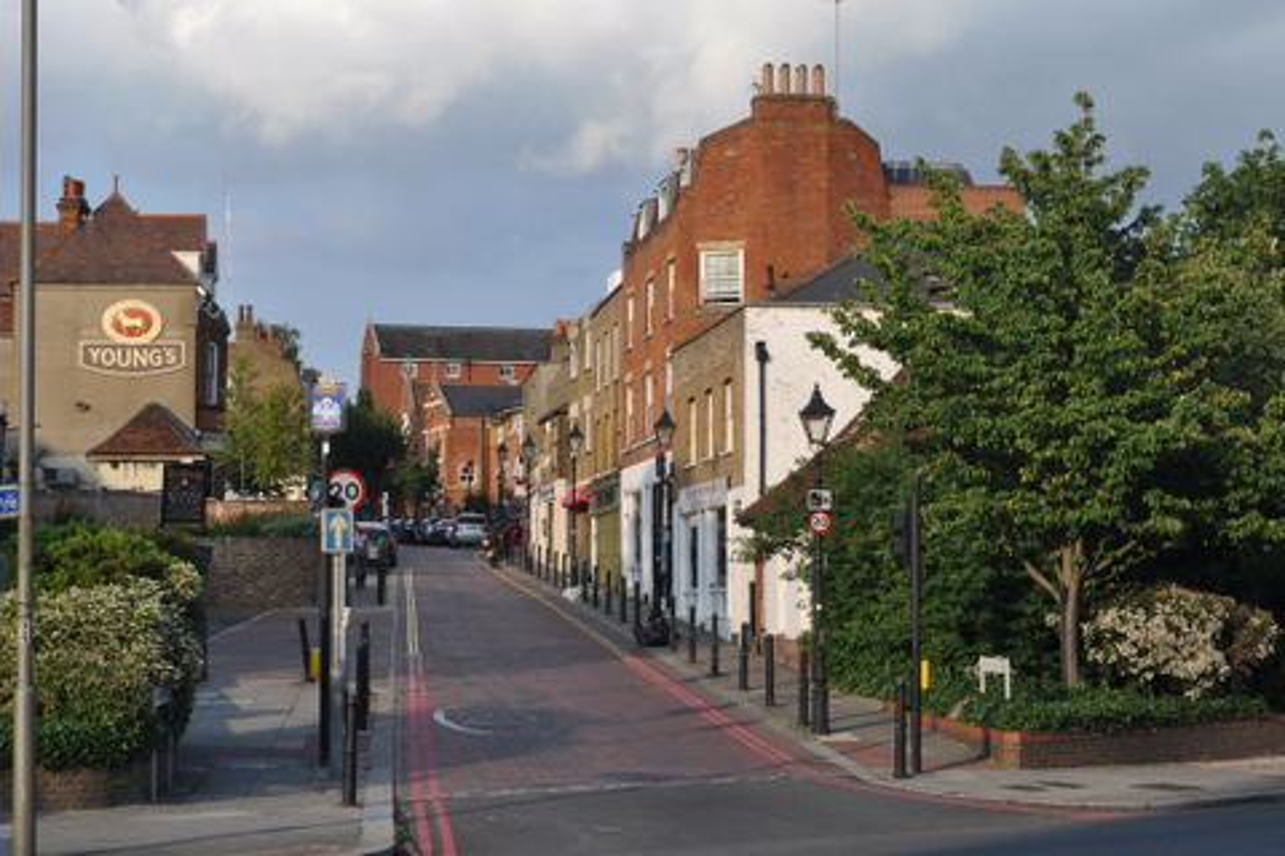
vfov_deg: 19.7
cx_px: 642
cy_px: 428
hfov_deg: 29.2
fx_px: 2463
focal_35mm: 69
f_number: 8
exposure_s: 1/250
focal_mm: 46
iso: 200
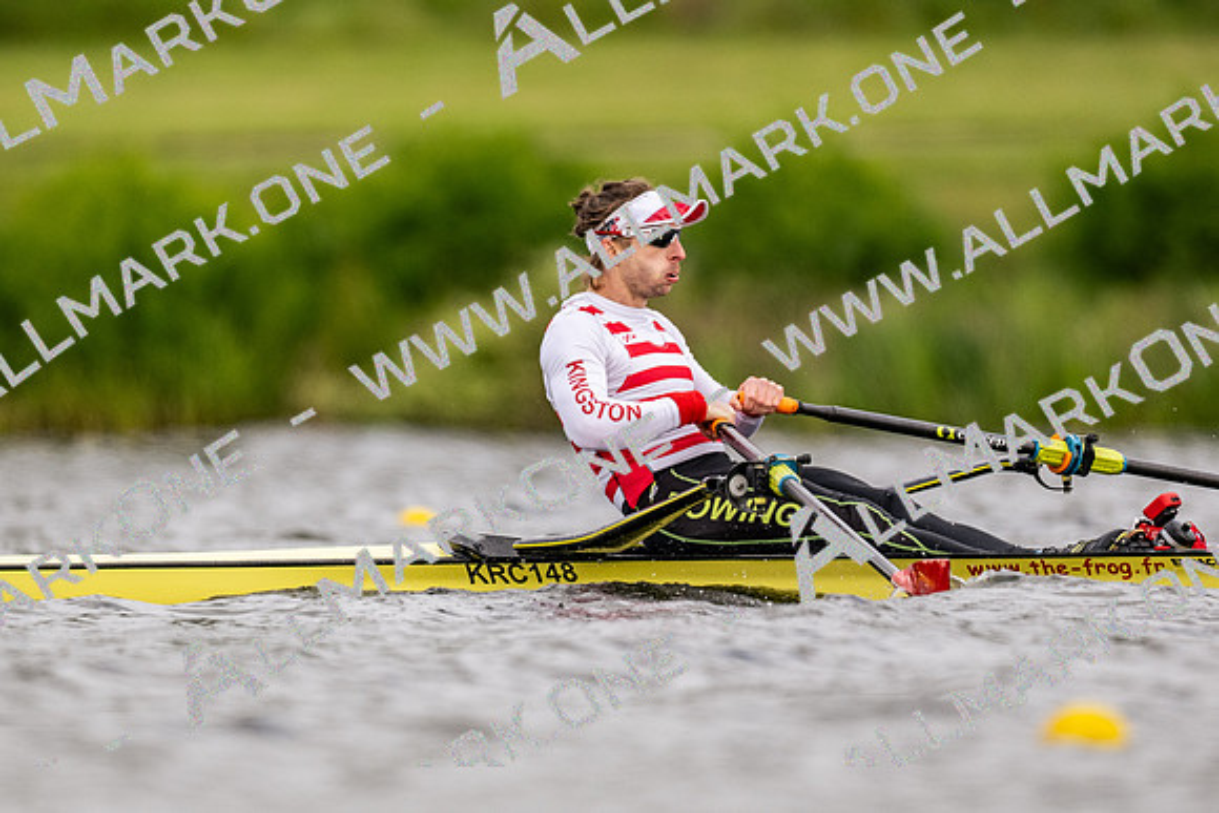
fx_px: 30496
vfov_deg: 1.5
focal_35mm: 900
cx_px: 610
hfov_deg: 2.3
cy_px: 406
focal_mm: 600
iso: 720
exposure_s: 1/2500
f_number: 4
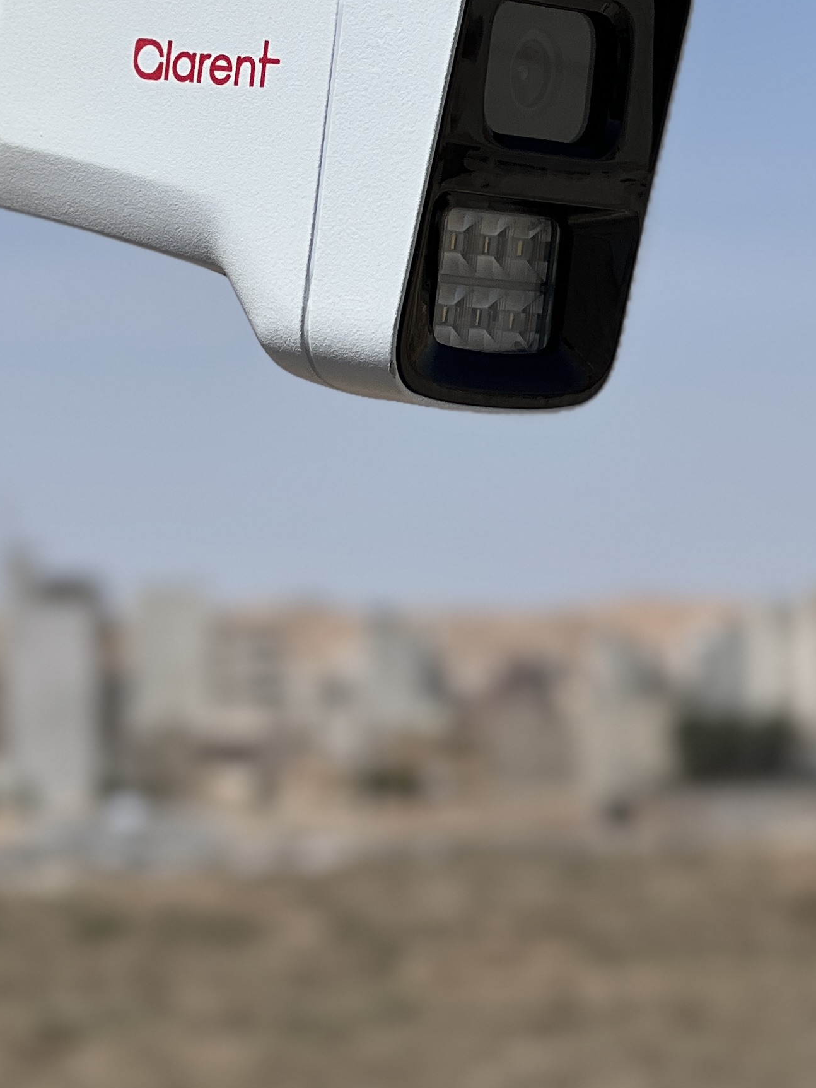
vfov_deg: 10.9
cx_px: 50
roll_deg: +0.3
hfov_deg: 8.2
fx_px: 5657
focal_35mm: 180
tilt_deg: +4.4
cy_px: 124
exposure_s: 1/1468
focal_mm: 9
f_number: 2.8
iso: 32
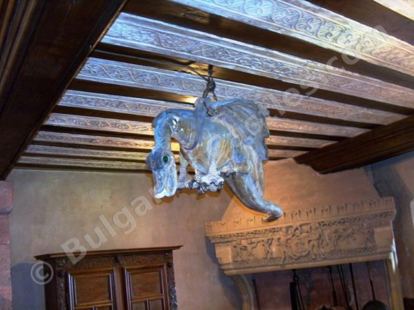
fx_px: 442
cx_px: 207
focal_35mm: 37
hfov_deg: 50.2
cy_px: 155
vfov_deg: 38.6
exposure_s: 1/4
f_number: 2.8
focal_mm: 7.6
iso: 100
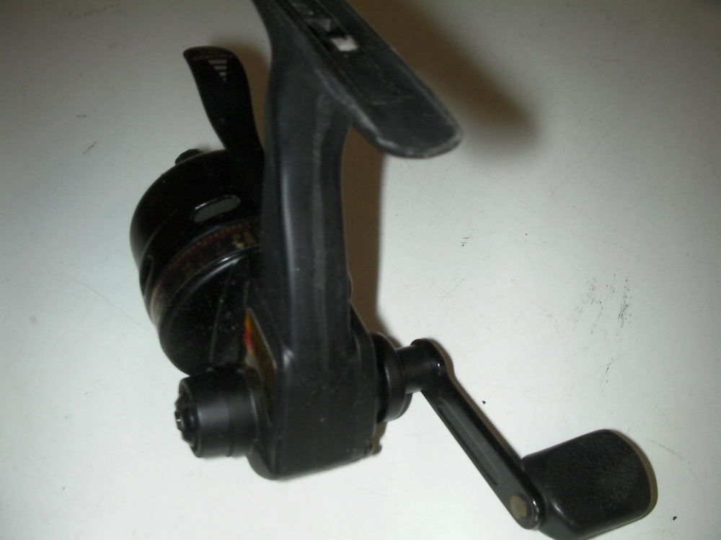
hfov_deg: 49.0
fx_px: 791
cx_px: 360
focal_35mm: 38
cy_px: 270
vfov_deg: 37.7
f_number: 5.6
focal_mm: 6.3
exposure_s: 1/30
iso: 200
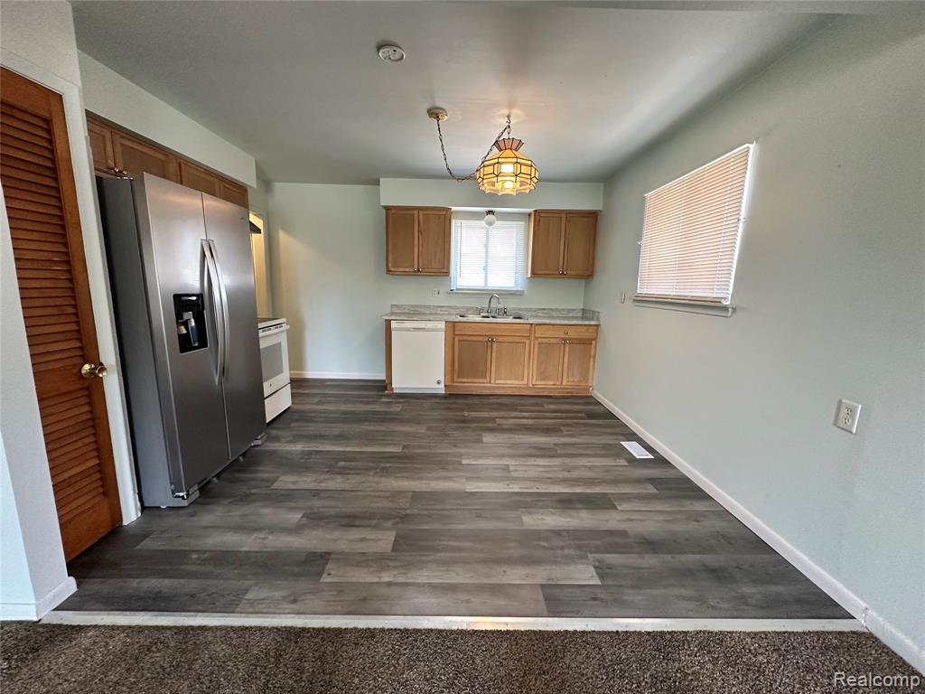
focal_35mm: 14
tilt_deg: -9.5
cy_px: 347
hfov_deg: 102.1
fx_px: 374
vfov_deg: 85.7
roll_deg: -1.6
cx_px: 462
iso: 250
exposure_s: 1/99
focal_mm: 2.22
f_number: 2.2
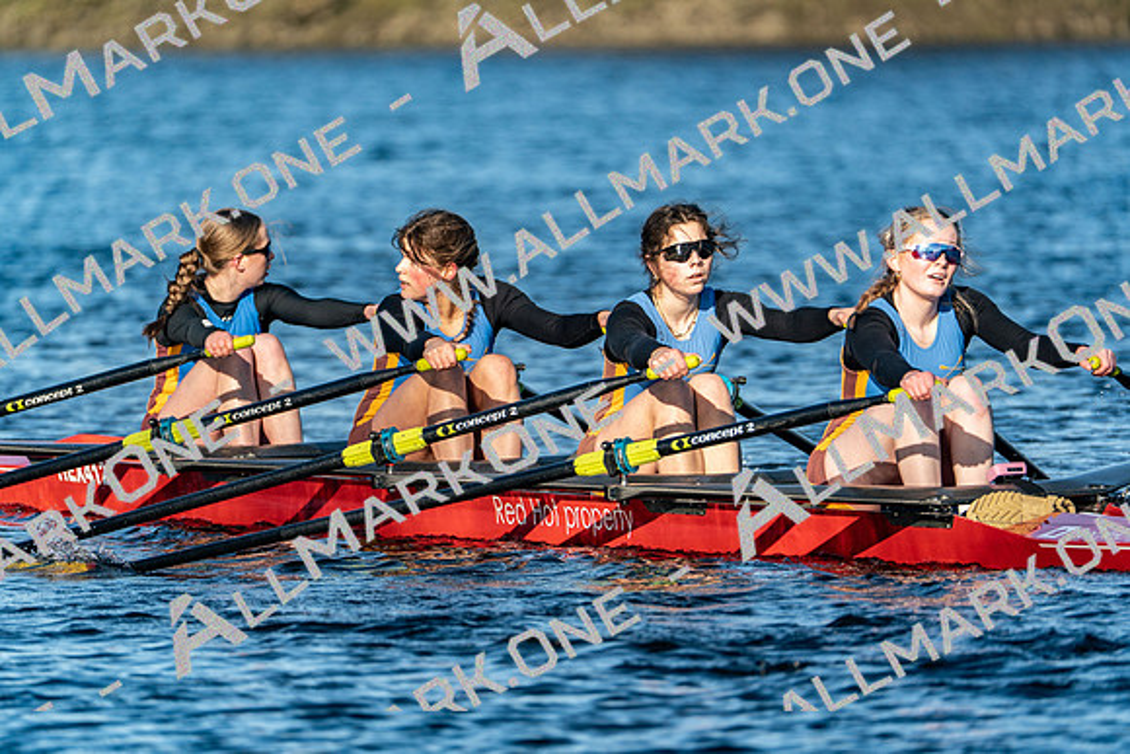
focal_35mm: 500
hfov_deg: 4.1
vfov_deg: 2.8
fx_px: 15697
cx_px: 565
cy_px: 377
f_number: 6.3
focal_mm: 500
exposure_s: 1/2000
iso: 500
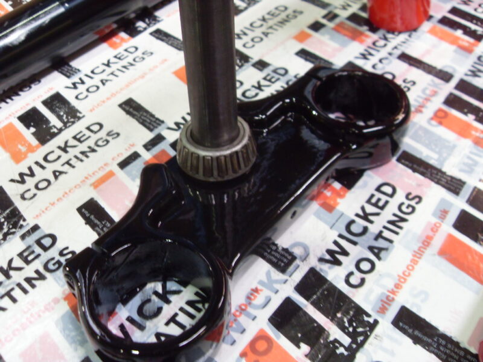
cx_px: 242
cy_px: 181
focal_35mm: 35
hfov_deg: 52.6
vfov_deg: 40.7
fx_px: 488
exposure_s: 1/30
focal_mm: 6.3
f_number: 2.8
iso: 200
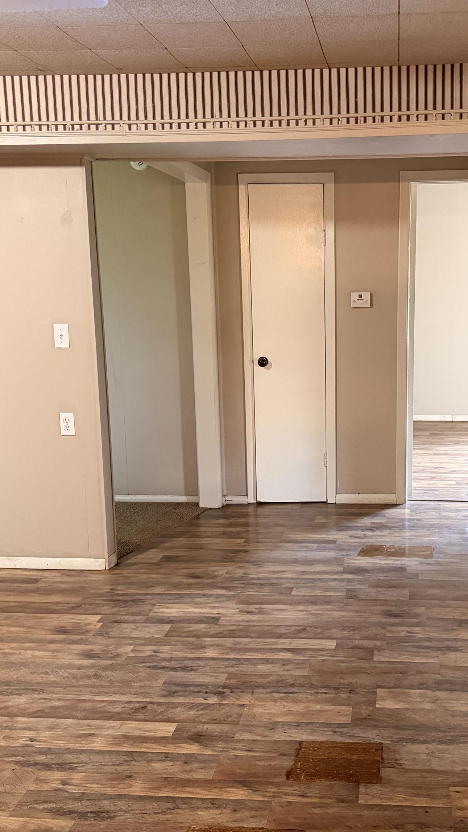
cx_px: 339
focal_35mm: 35
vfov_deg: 56.6
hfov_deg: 33.2
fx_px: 772
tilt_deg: -8.6
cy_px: 416
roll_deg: -0.7
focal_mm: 6.76
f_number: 1.78
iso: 800
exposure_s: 1/40
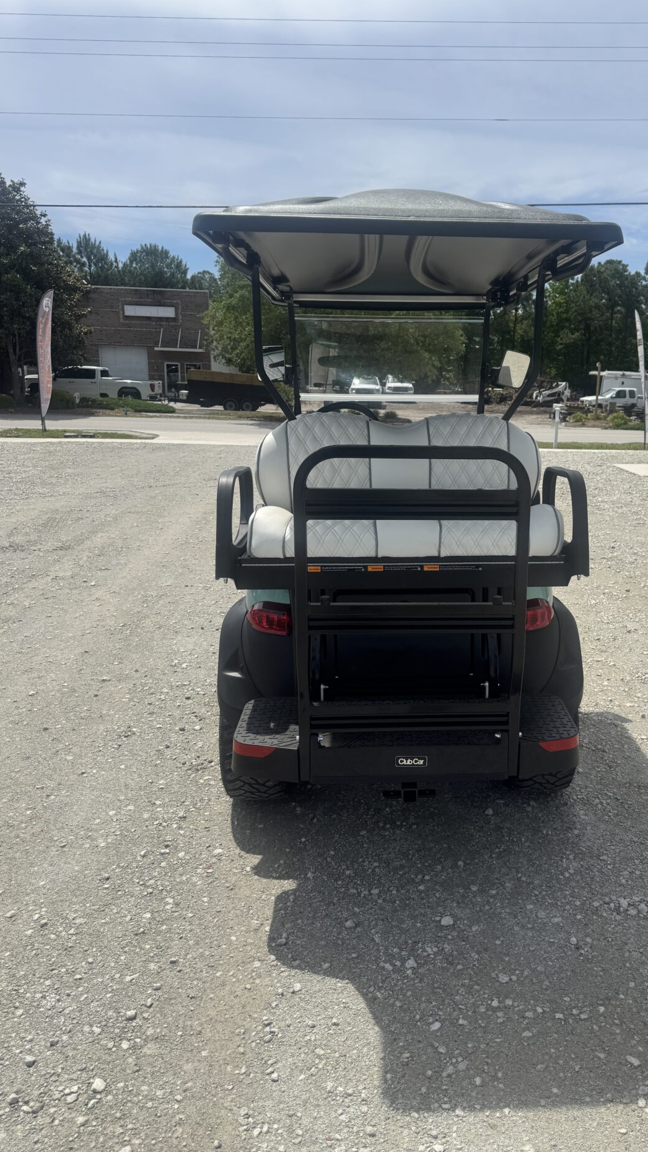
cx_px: 437
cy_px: 564
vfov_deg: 69.8
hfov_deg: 42.3
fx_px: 825
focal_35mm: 27
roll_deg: -2.4
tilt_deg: -13.7
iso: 80
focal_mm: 6.76
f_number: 1.78
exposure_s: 1/6410
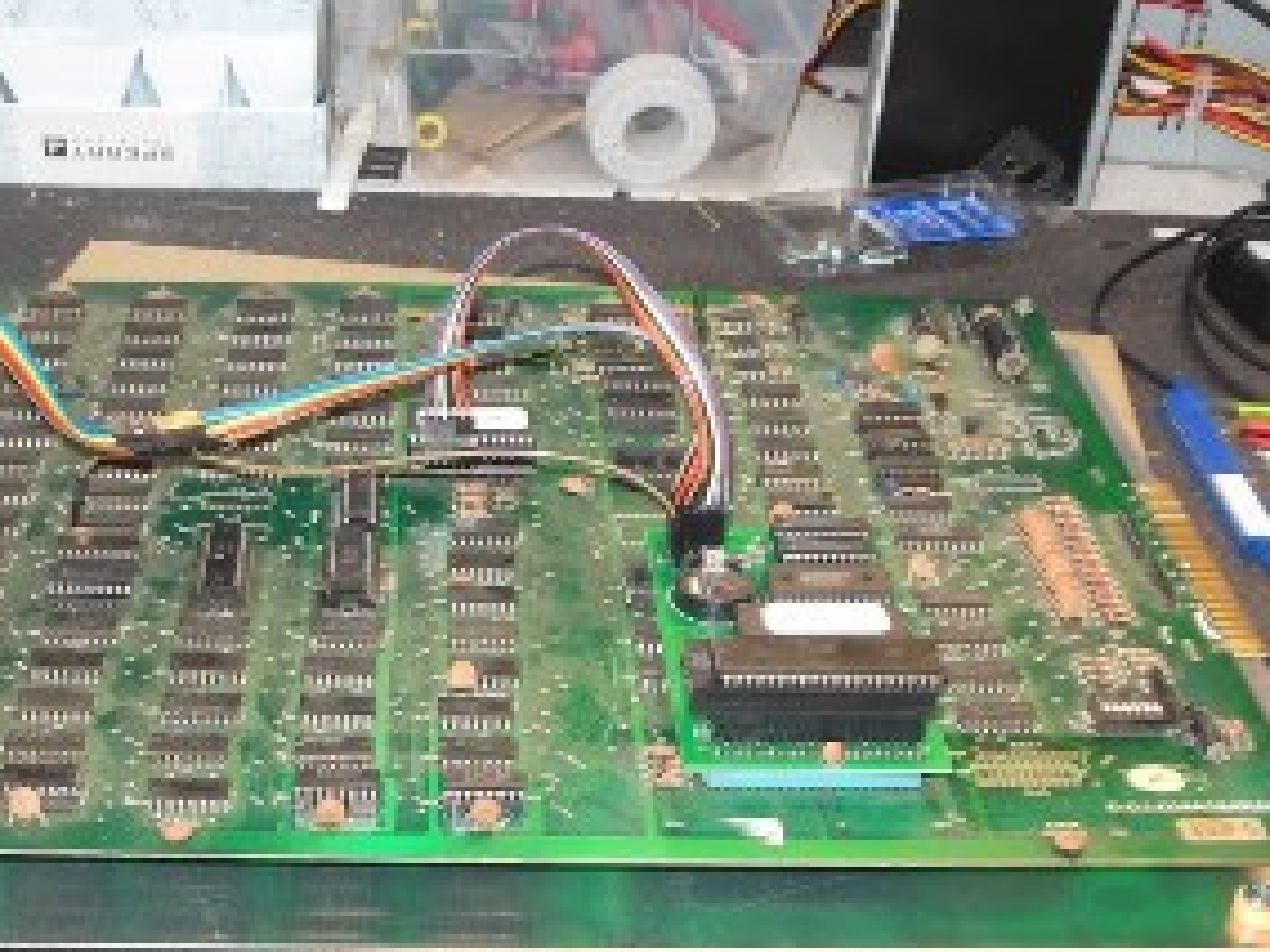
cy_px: 554
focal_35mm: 52
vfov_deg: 28.0
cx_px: 487
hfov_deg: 36.6
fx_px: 1908
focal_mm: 6
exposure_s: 1/30
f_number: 3.5
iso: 200
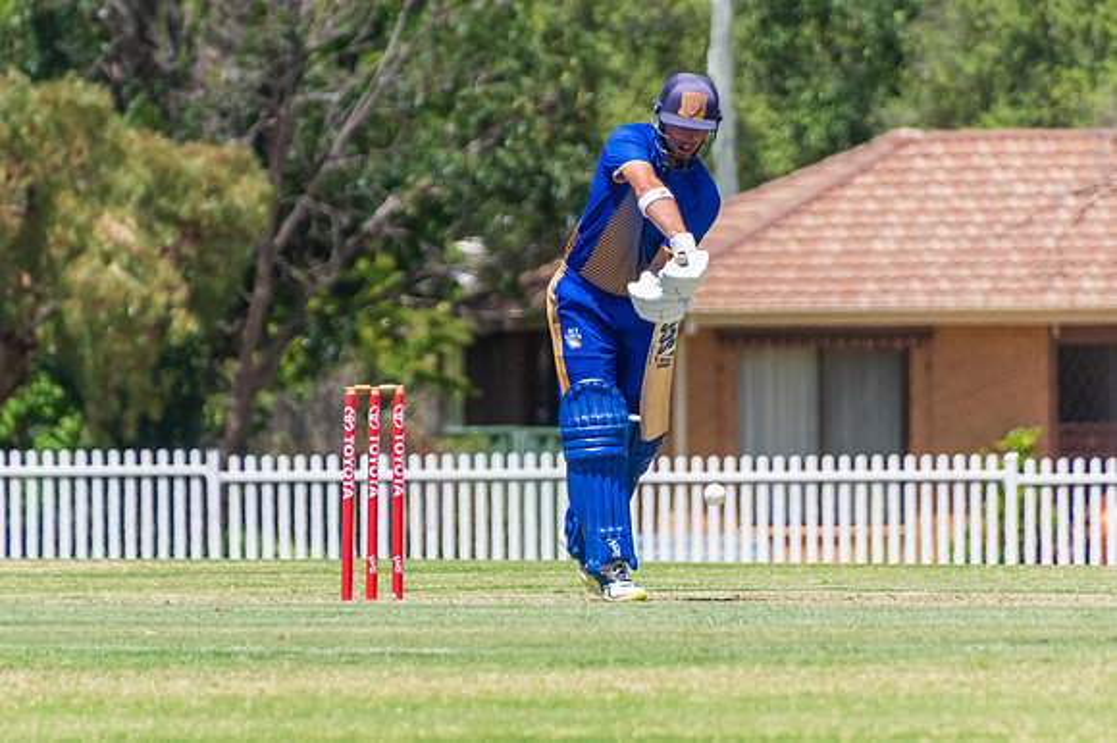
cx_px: 539
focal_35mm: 894
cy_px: 345
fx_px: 27736
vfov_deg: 1.5
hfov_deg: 2.3
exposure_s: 1/2500
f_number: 6.3
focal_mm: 400
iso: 400
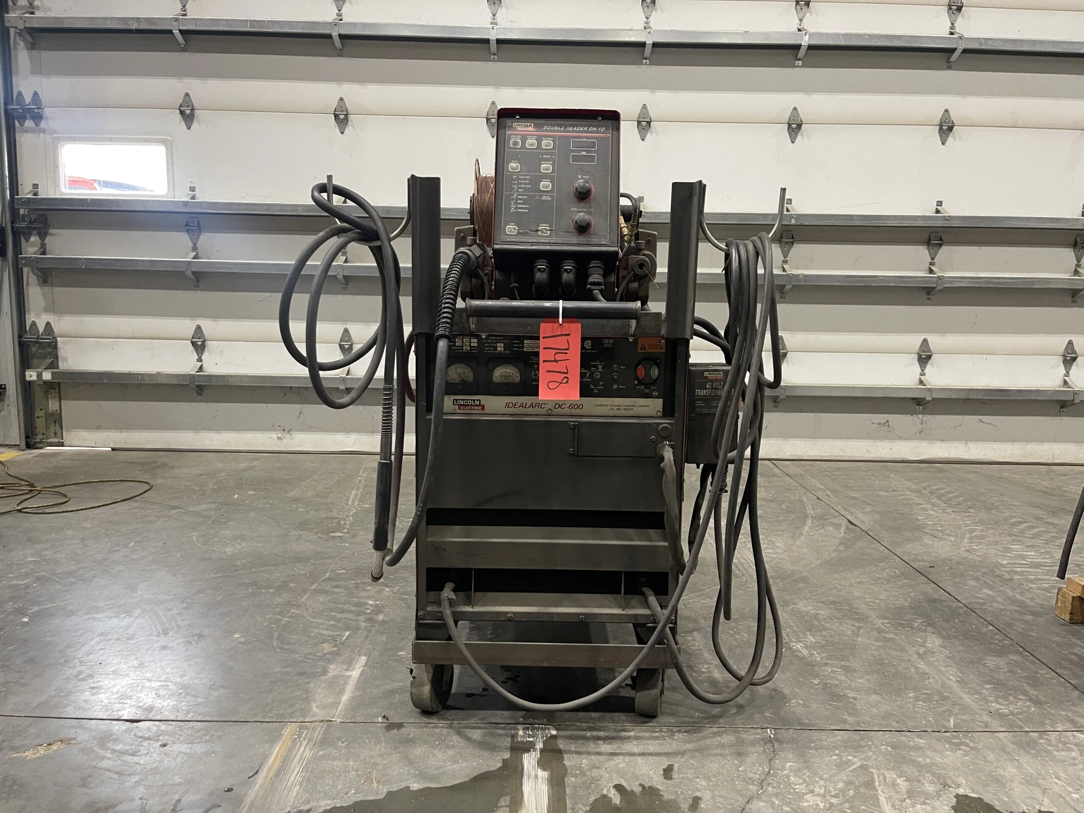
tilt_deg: -8.4
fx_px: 783
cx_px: 542
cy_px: 406
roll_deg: -0.2
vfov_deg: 54.9
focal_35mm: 25
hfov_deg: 69.4
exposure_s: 1/60
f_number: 1.6
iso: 400
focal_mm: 5.1
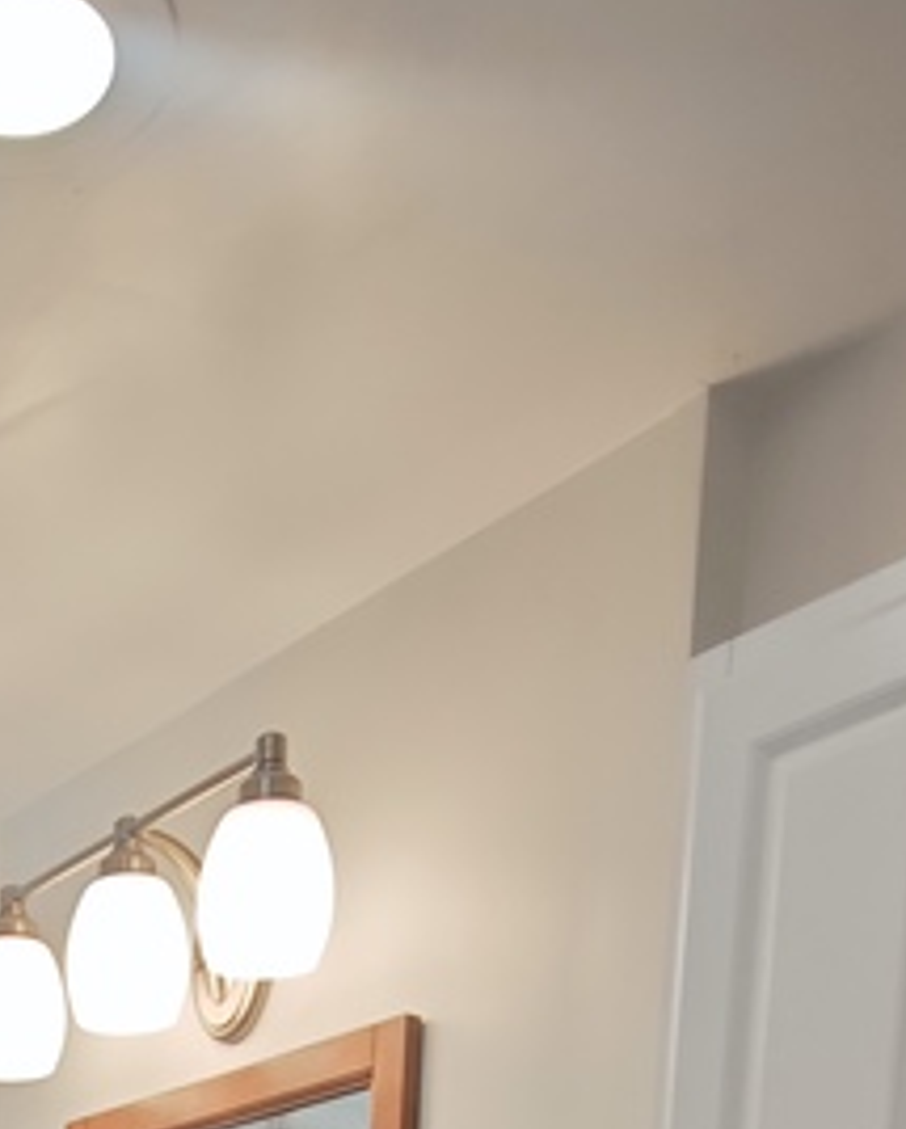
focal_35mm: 55
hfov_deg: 25.8
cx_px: -63
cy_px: 1883
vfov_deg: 23.4
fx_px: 1840
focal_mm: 2.16
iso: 125
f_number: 2.2
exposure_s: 1/60
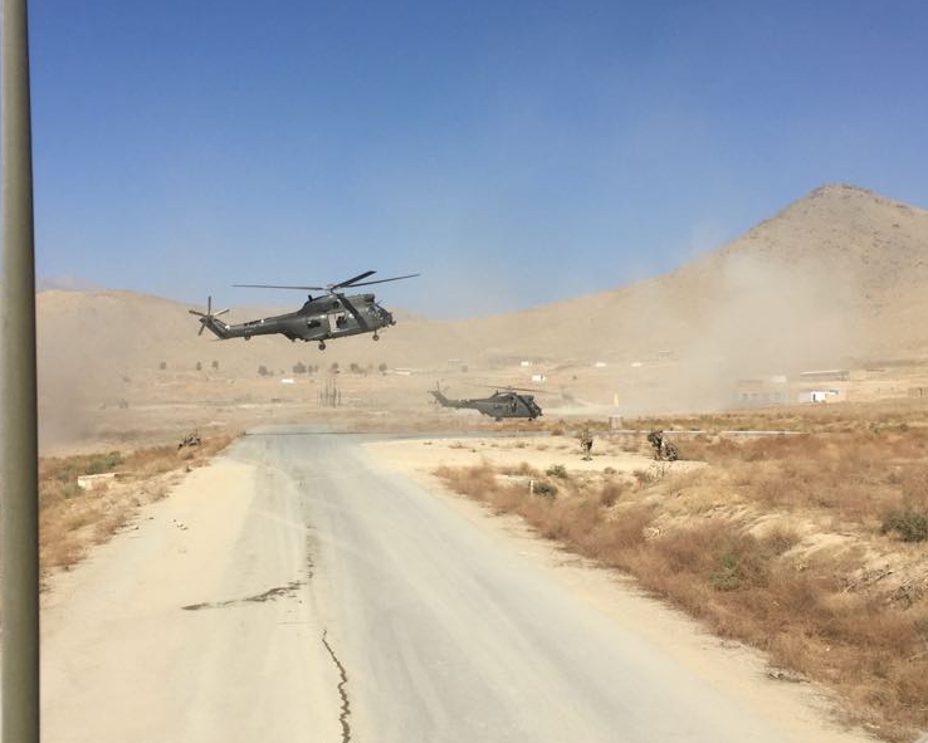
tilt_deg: +3.1
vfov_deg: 32.8
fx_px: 1264
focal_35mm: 46
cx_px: 458
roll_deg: -1.2
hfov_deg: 40.3
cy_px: 381
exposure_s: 1/3300
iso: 32
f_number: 2.2
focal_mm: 4.15
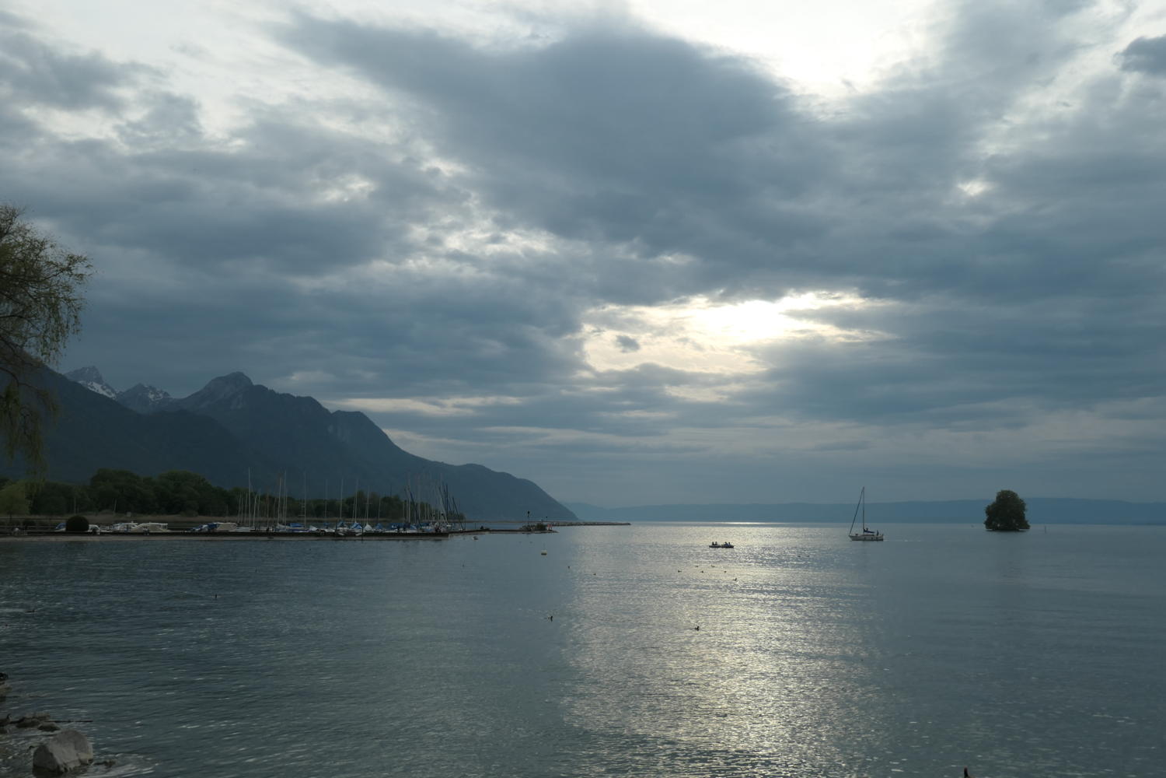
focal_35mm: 36
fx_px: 1166
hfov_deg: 53.1
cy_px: 389
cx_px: 583
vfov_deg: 36.9
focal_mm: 13.1
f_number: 4
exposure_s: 1/1000
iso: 125
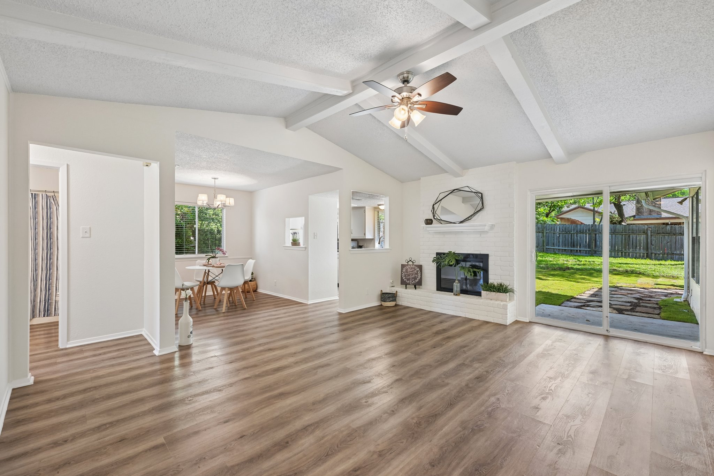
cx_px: 357
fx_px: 297
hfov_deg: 100.4
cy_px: 238
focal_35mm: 15
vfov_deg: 77.3
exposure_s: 1/15
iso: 280
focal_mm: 15
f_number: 6.7
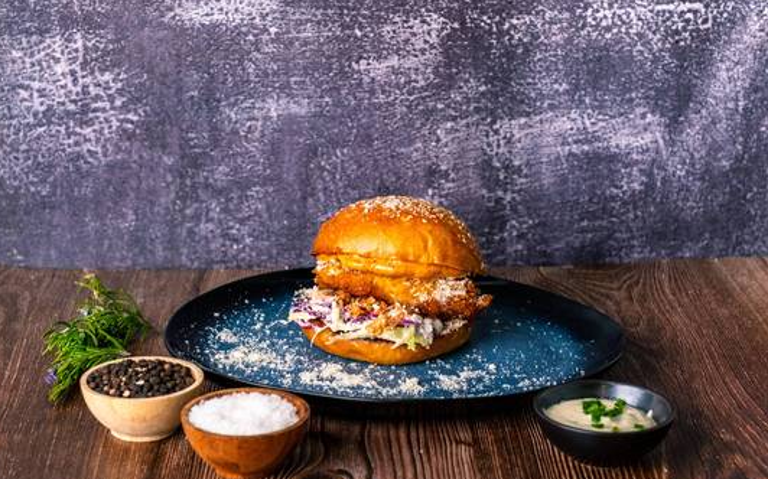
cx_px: 379
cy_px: 264
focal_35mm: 67
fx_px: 1402
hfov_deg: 30.6
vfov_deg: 19.4
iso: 1000
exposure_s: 1/250
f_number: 4
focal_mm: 35
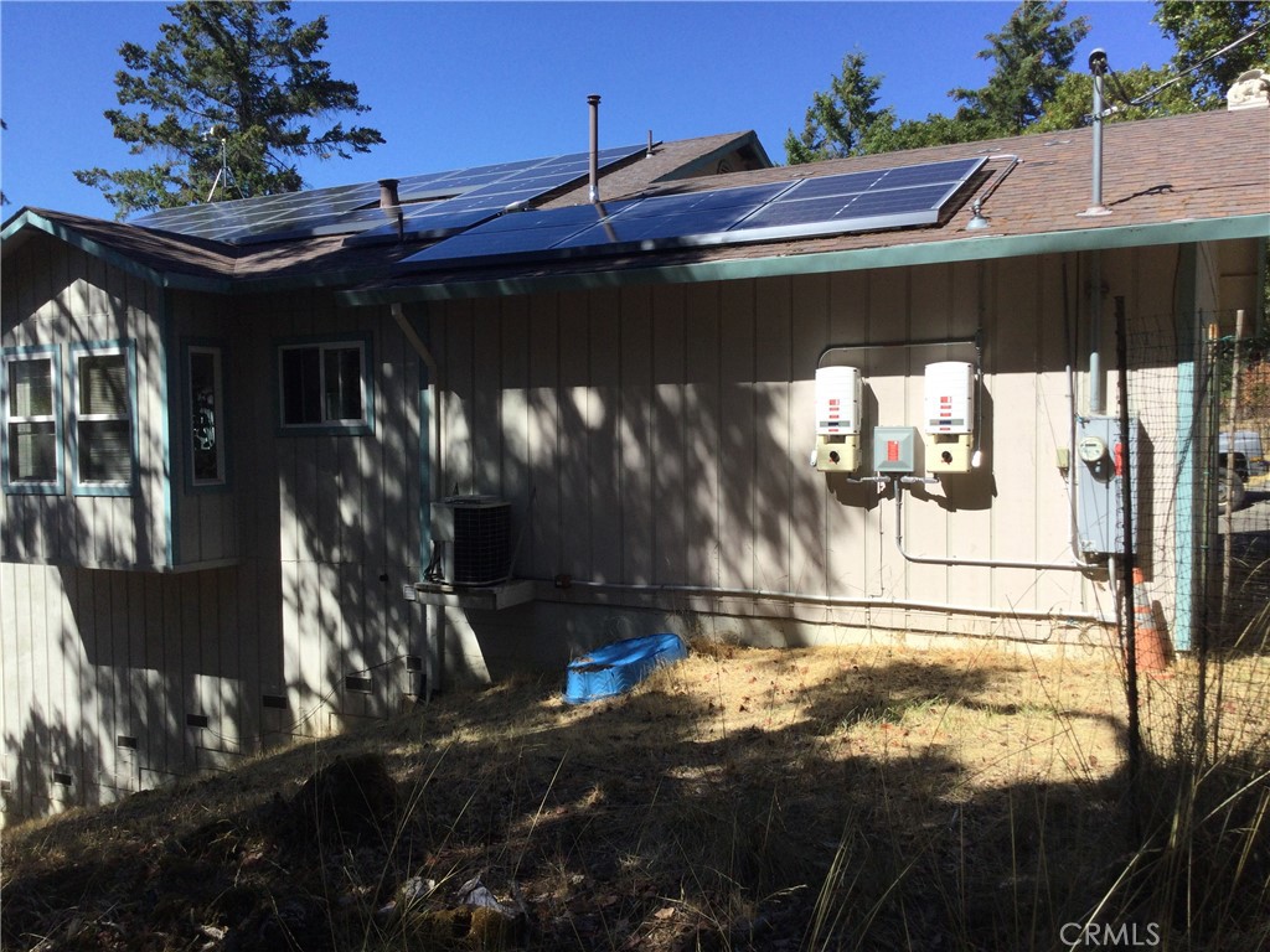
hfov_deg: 58.4
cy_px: 476
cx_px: 635
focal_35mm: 31
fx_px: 1137
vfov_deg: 45.4
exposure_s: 1/1131
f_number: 2.4
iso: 25
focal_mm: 3.3
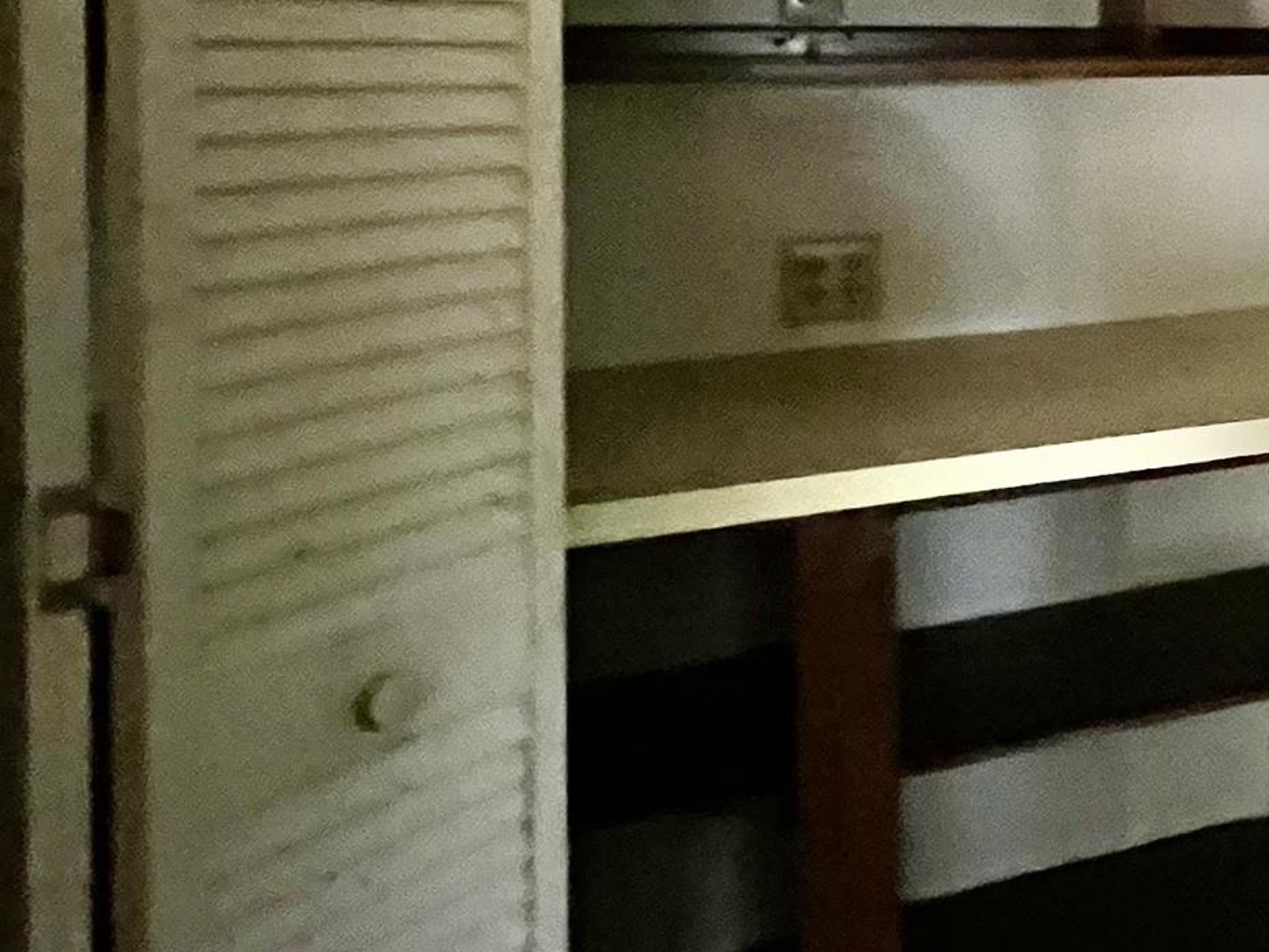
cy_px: 75
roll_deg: -0.3
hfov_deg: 29.2
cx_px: 1858
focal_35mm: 43
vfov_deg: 31.8
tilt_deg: -1.7
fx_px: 1577
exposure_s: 1/33
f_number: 1.8
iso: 1250
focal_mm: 1.57
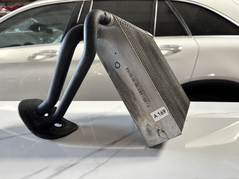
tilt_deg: -8.3
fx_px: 180
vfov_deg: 53.1
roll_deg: +0.5
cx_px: 120
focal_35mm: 26
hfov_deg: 67.3
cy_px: 90
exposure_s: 1/60
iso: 320
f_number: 1.6
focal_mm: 5.96
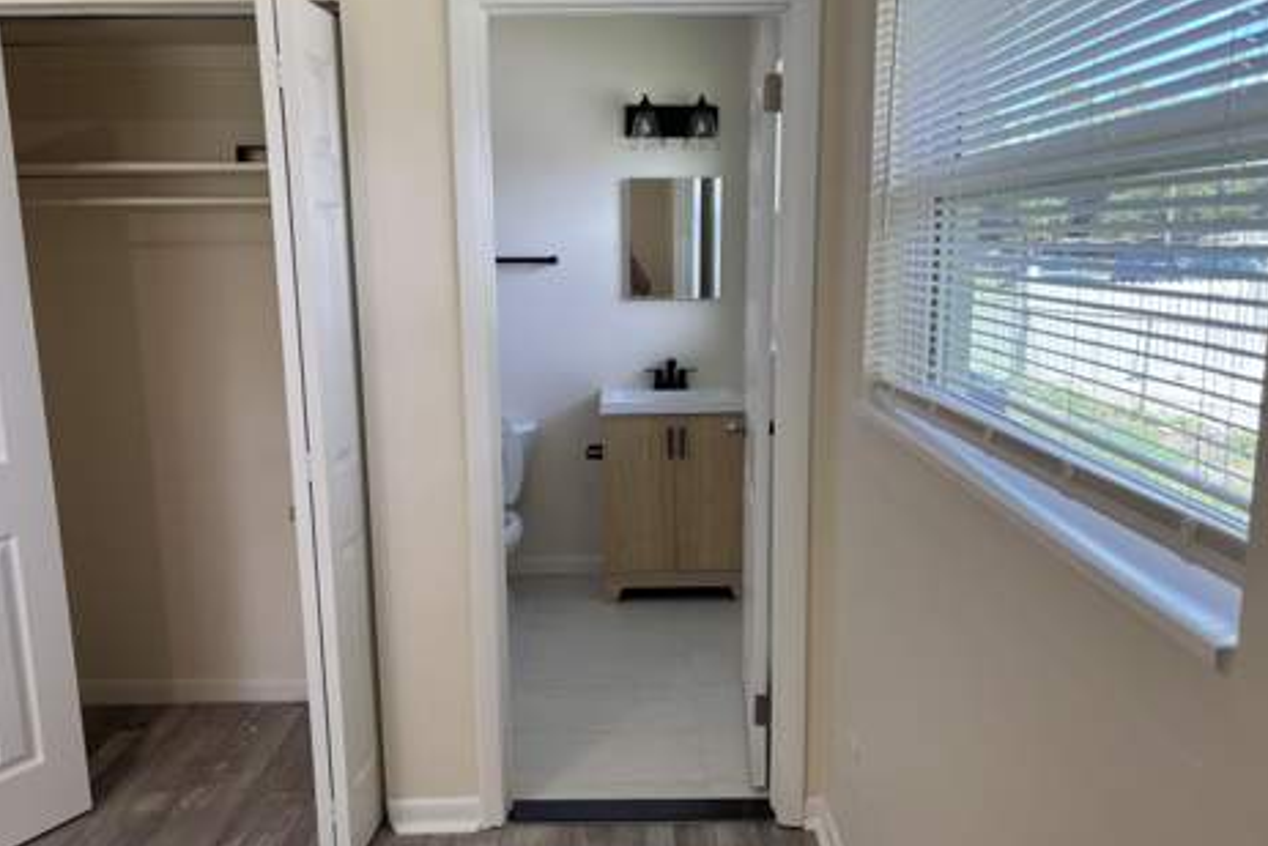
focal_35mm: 28
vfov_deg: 46.4
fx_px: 986
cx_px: 633
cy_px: 426
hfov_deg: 65.5
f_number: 1.6
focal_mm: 5.96
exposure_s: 1/120
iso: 50
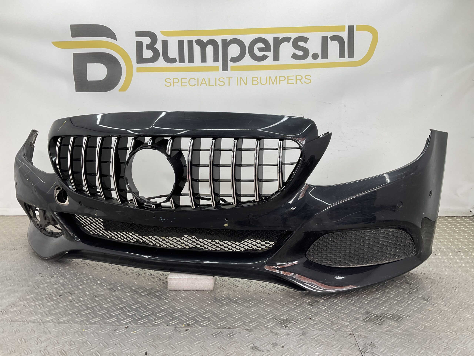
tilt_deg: -9.0
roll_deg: -0.7
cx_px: 237
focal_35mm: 29
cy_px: 178
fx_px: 397
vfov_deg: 48.2
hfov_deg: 61.7
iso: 25
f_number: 1.8
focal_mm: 3
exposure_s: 1/120
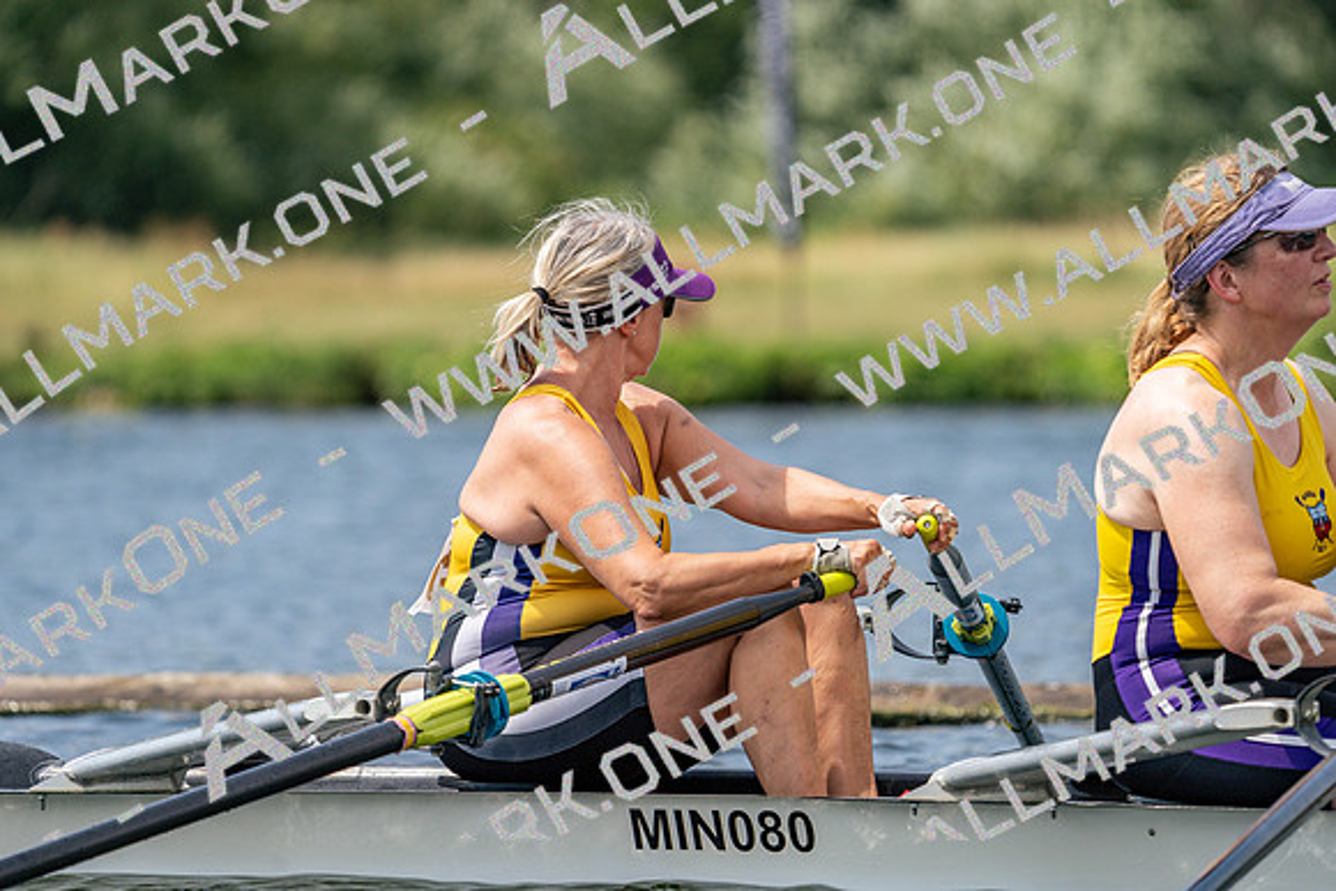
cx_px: 668
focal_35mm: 371
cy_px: 446
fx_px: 13771
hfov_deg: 5.6
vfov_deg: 3.7
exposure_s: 1/1600
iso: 250
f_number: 6.3
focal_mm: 371
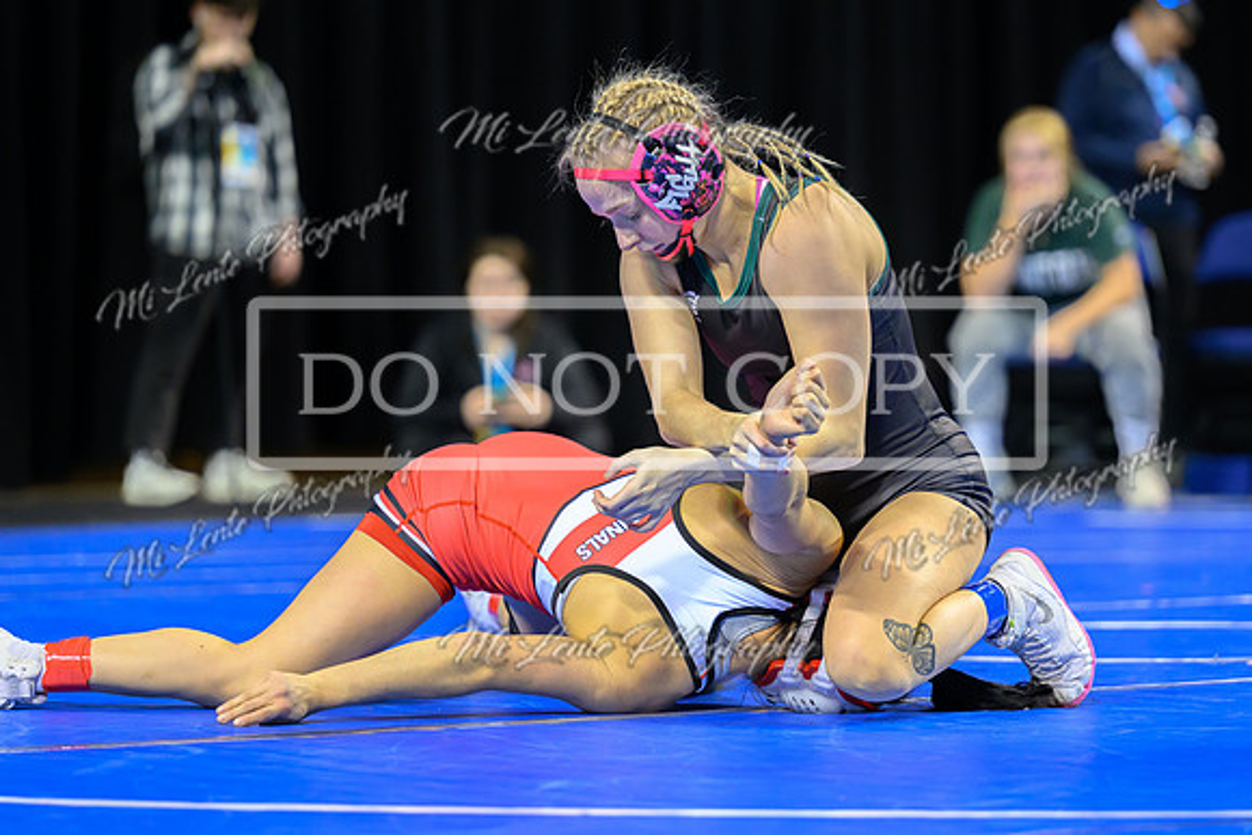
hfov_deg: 11.6
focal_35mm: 176
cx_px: 702
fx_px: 6136
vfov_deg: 7.8
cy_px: 415
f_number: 2.8
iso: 3200
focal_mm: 150
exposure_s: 1/800
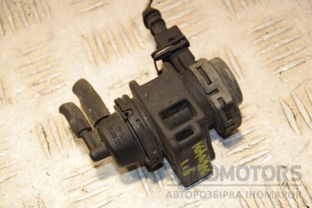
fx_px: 1040
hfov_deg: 17.1
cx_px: 156
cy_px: 104
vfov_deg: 11.4
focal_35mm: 120
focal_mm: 80
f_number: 6.3
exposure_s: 1/200
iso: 800
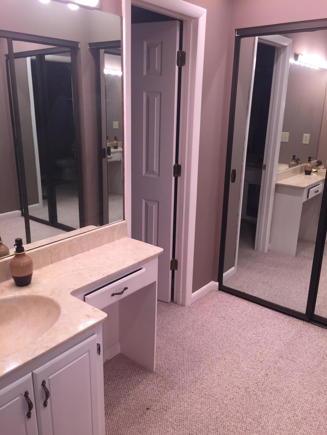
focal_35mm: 29
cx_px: 164
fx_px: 365
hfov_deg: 48.2
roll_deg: -1.1
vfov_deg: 61.7
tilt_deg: -17.2
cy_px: 218
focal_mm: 4.15
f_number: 2.2
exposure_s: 1/30
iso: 40
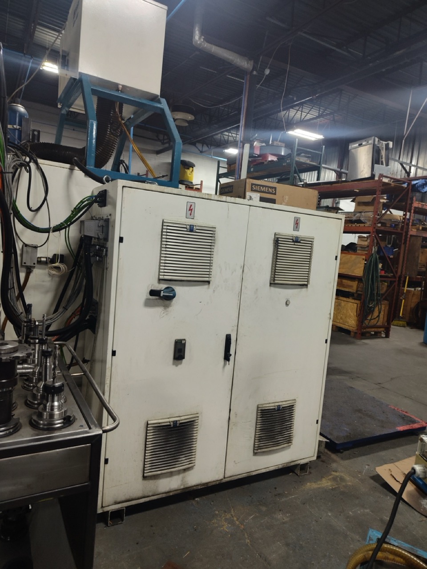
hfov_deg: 58.9
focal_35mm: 23
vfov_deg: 73.9
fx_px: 378
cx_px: 214
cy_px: 284
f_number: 1.8
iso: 981
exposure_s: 1/120
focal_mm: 5.56
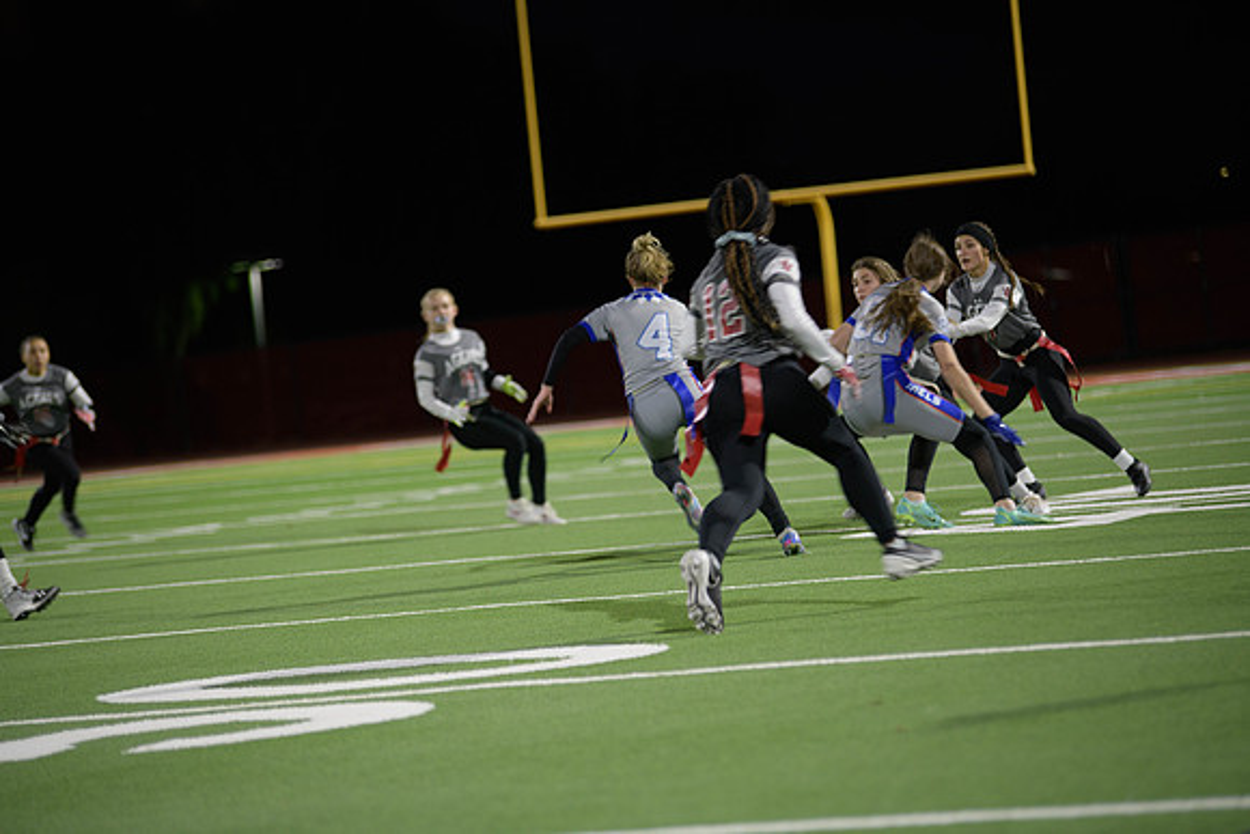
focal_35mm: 140
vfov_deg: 9.8
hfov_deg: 14.7
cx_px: 625
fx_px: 4862
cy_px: 417
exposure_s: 1/200
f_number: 2.8
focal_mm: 140
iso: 1000
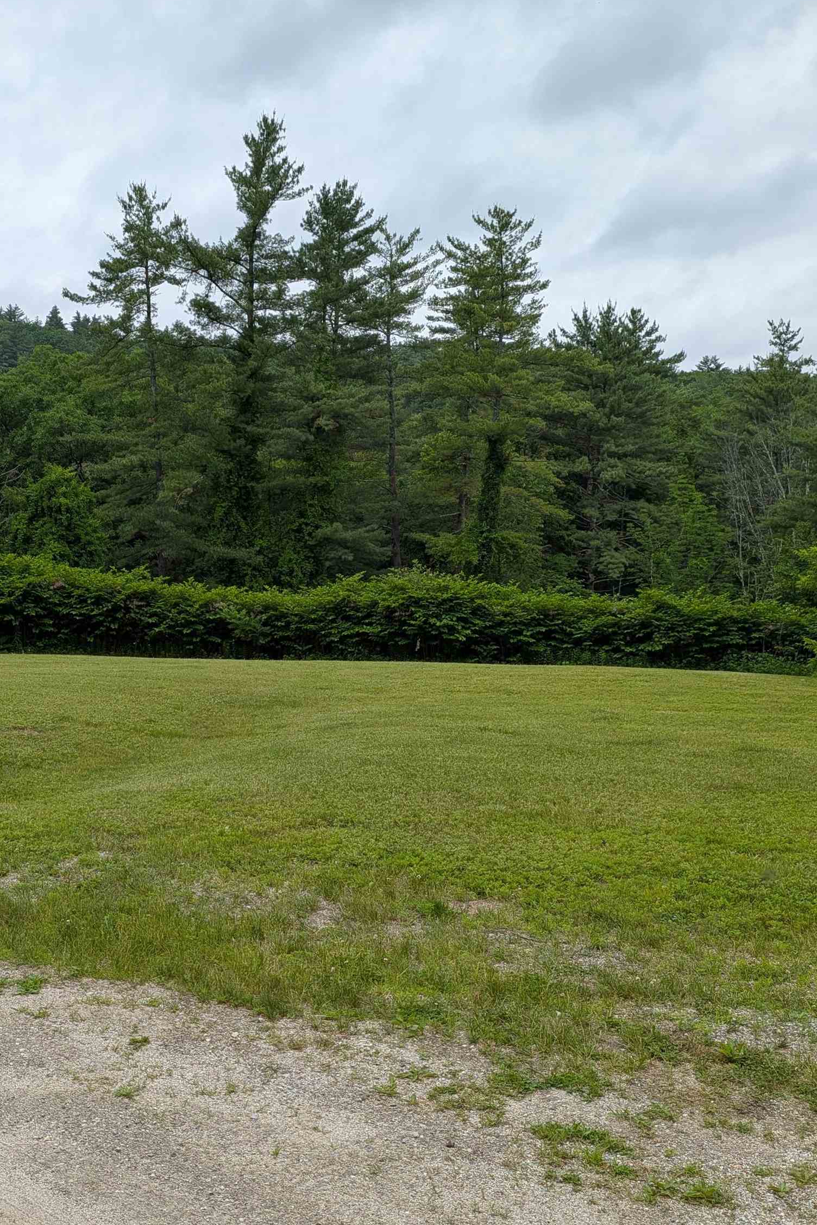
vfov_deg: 55.8
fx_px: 1157
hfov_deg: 38.3
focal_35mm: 34
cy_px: 609
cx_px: 243
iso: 27
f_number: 1.7
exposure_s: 1/1479
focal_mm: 4.53
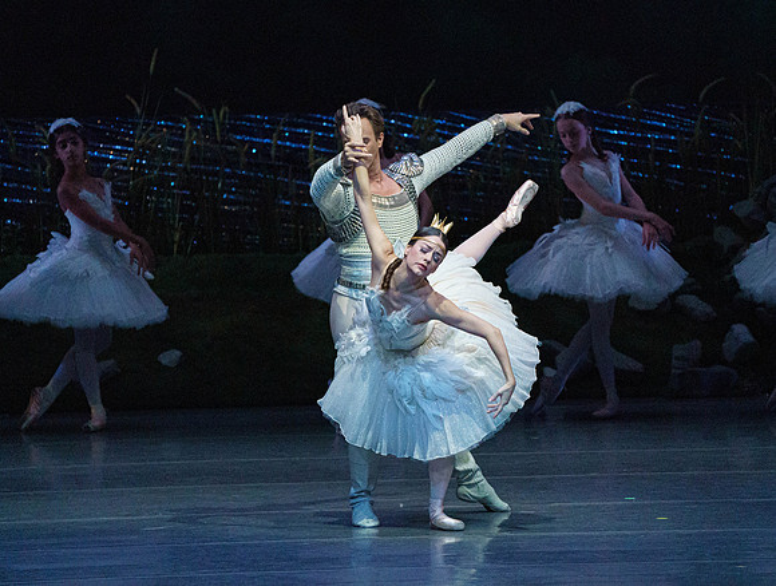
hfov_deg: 4.7
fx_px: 9547
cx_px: 402
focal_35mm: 425
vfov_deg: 3.5
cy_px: 284
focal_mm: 358
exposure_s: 1/320
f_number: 5.6
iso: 8000
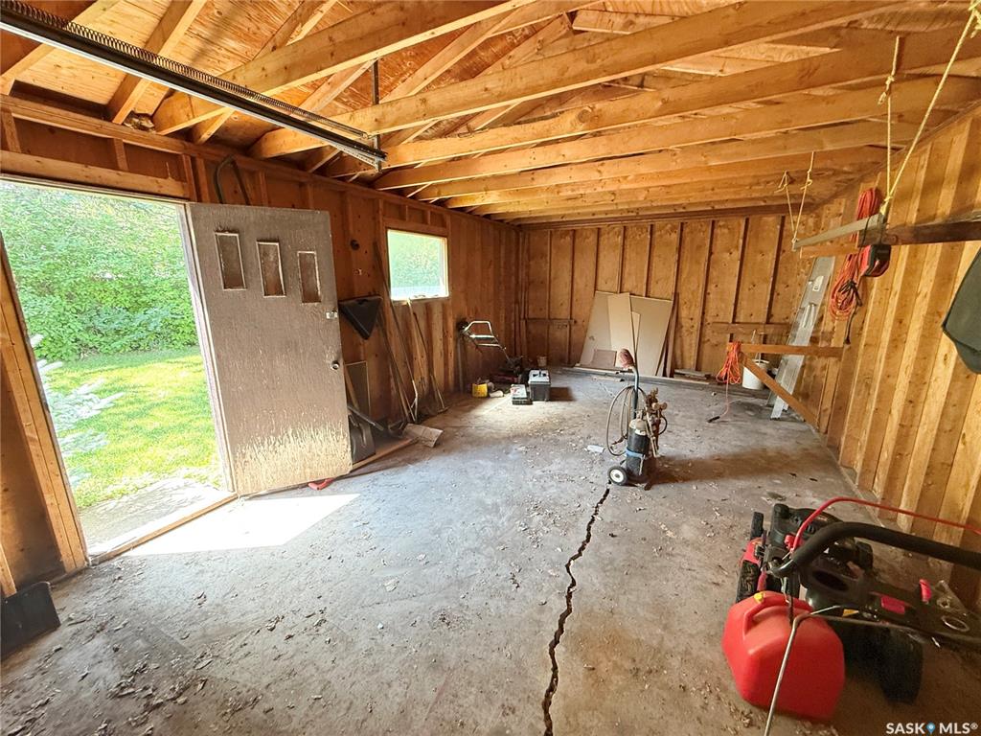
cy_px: 368
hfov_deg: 102.1
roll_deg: -0.6
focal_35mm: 14
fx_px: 397
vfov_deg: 85.7
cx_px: 490
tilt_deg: -12.0
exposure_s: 1/60
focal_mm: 2.22
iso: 320
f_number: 2.2
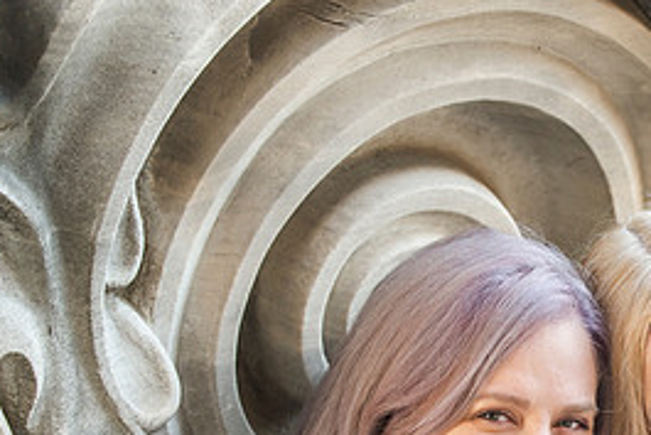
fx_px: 3311
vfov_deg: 7.5
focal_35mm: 183
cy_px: 448
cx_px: 645
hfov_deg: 11.1
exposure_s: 1/320
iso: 400
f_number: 4
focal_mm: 78
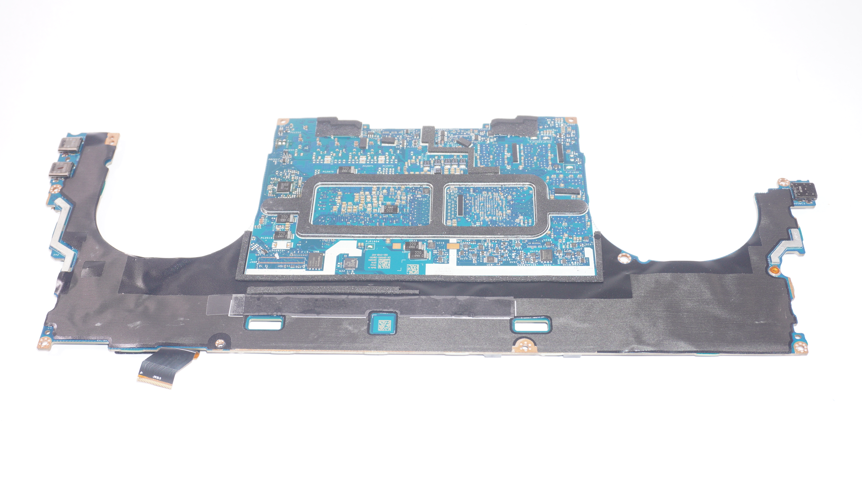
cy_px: 262
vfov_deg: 28.0
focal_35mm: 43
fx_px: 972
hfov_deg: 47.8
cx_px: 431
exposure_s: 1/160
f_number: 5.6
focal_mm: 27
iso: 200
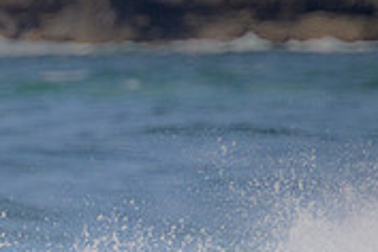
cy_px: 317
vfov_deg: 0.5
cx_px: -207
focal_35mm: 2625
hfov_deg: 0.8
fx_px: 27560
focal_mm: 800
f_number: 11
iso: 1100
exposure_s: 1/2000
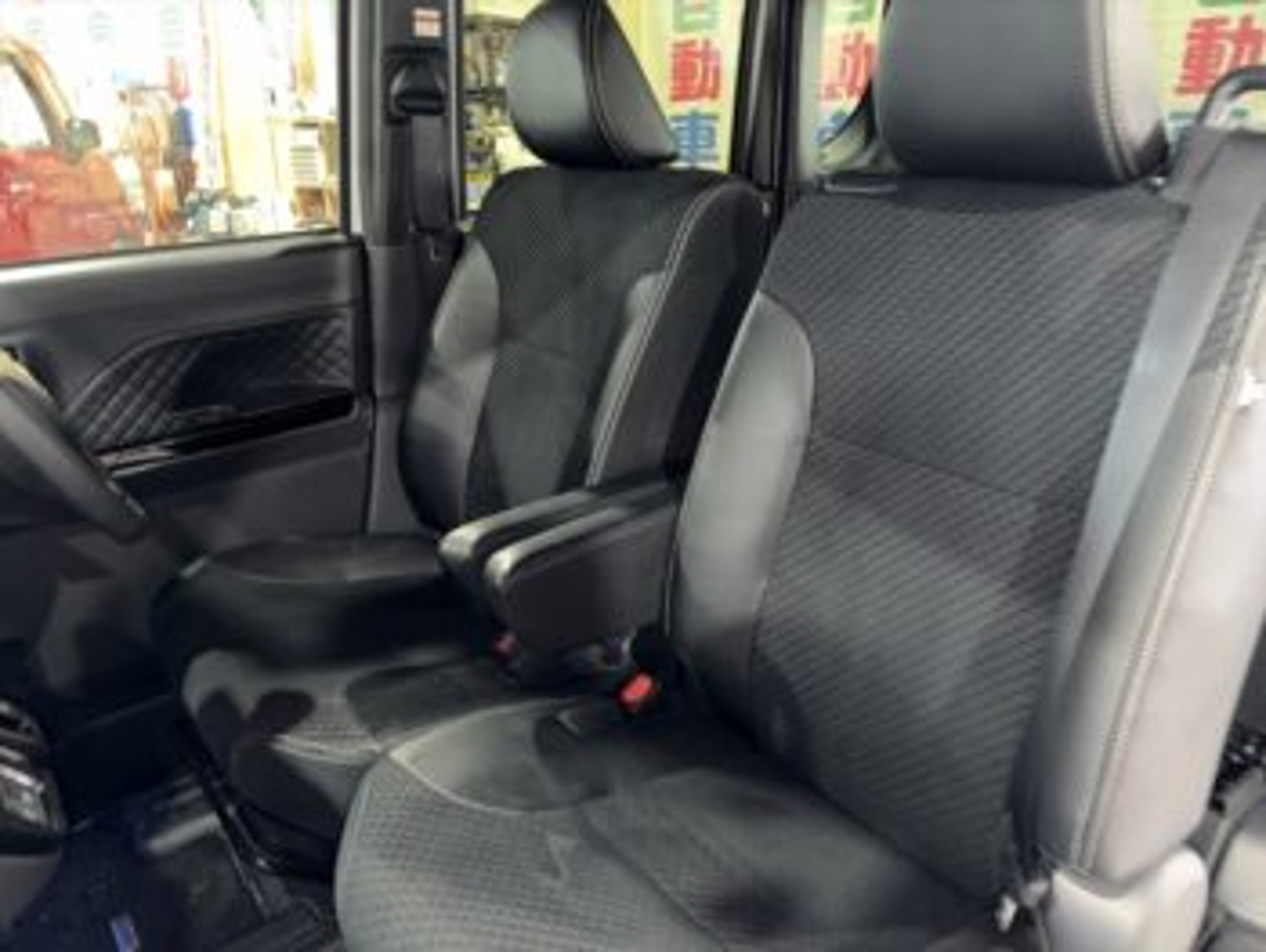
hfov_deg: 67.3
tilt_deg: -20.2
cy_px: 476
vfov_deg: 53.1
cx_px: 633
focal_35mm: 26
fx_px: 952
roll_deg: +0.9
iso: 100
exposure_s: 1/4
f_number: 1.6
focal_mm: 5.96
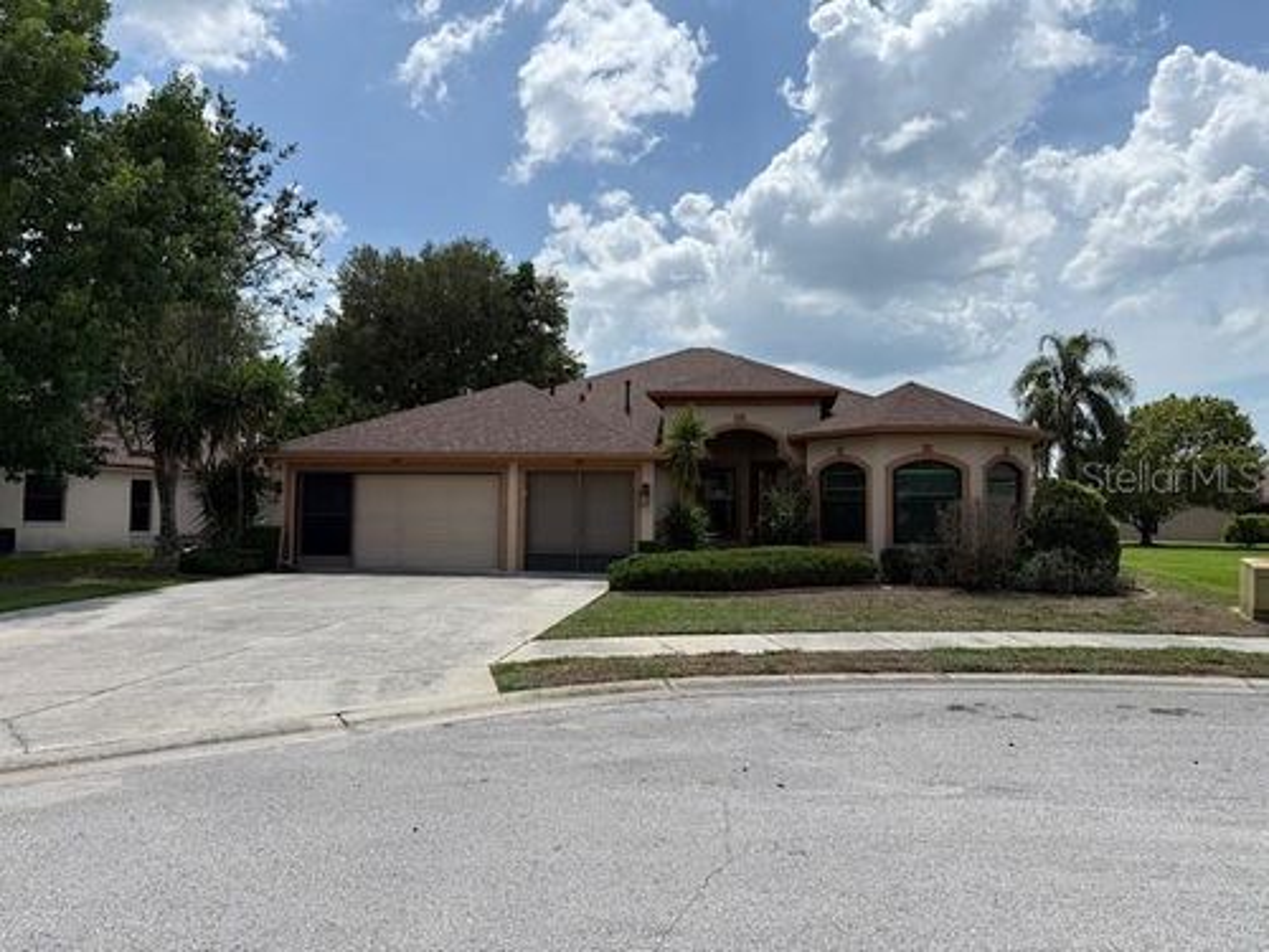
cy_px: 476
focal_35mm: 24
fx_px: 880
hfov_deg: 71.6
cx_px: 634
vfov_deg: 56.8
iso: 80
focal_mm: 6.76
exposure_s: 1/7353
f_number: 1.78
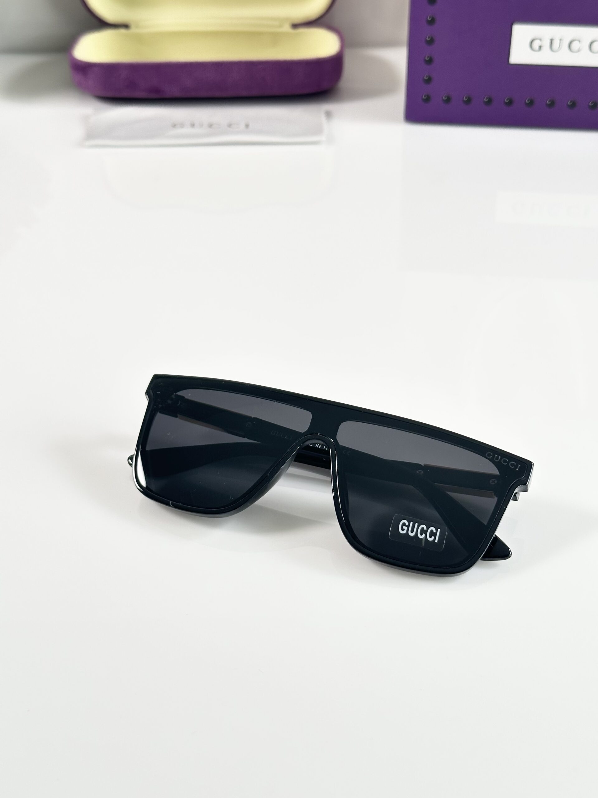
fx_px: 1106
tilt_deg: -36.3
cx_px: 299
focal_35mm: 48
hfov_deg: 30.3
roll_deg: +1.5
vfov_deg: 39.7
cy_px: 399
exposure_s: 1/100
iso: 64
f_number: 1.78
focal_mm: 6.86
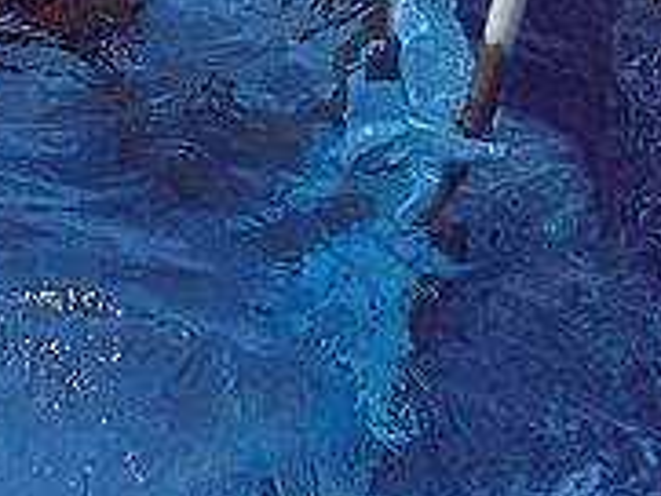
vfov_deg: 11.5
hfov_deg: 15.4
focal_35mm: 125
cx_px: -47
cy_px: -213
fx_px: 2388
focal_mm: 8
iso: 100
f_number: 5.6
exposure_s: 1/500
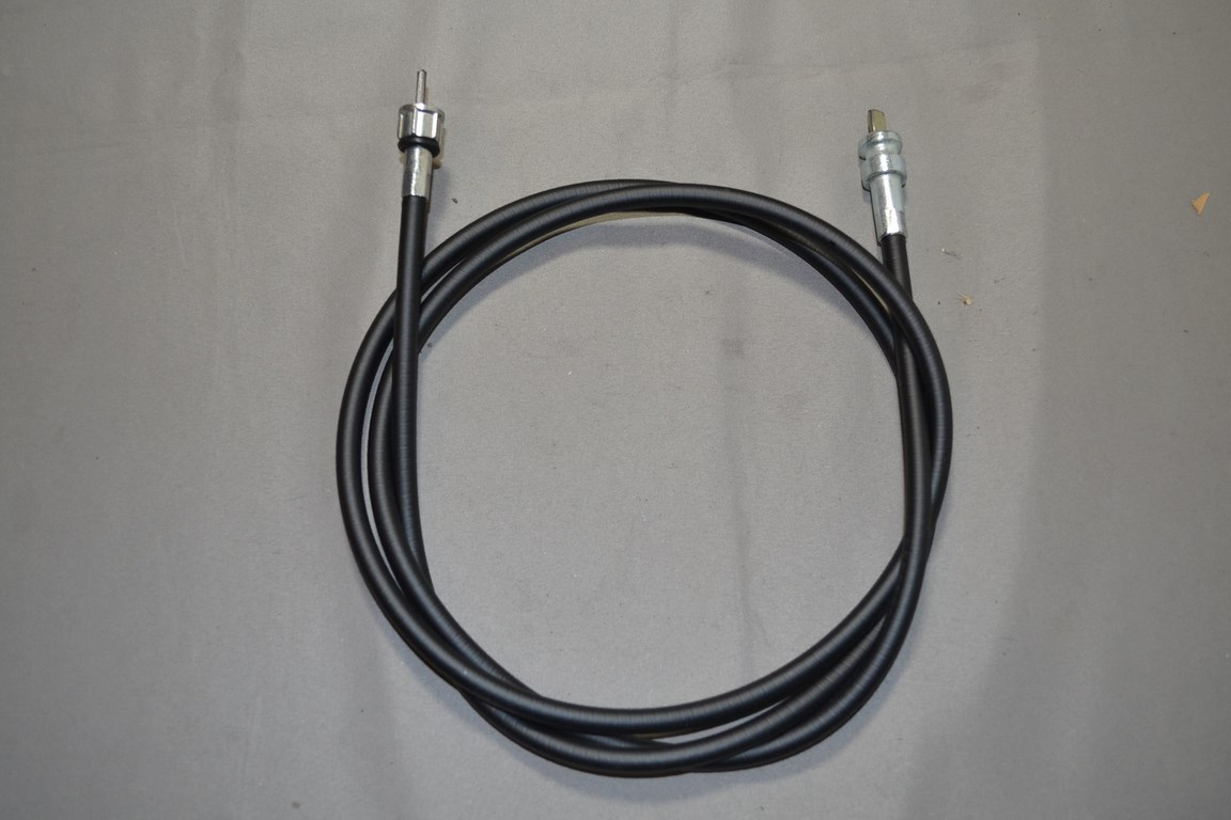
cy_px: 410
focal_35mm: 33
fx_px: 1128
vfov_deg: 40.0
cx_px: 616
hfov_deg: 57.2
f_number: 3.8
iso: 320
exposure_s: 1/60
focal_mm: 22
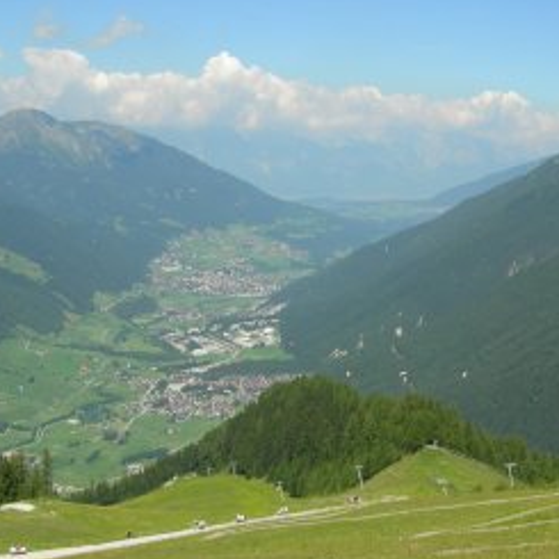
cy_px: 253
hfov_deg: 32.7
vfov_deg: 32.8
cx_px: 326
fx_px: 950
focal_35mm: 52
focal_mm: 7.5
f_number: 7.6
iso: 64
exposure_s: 1/185
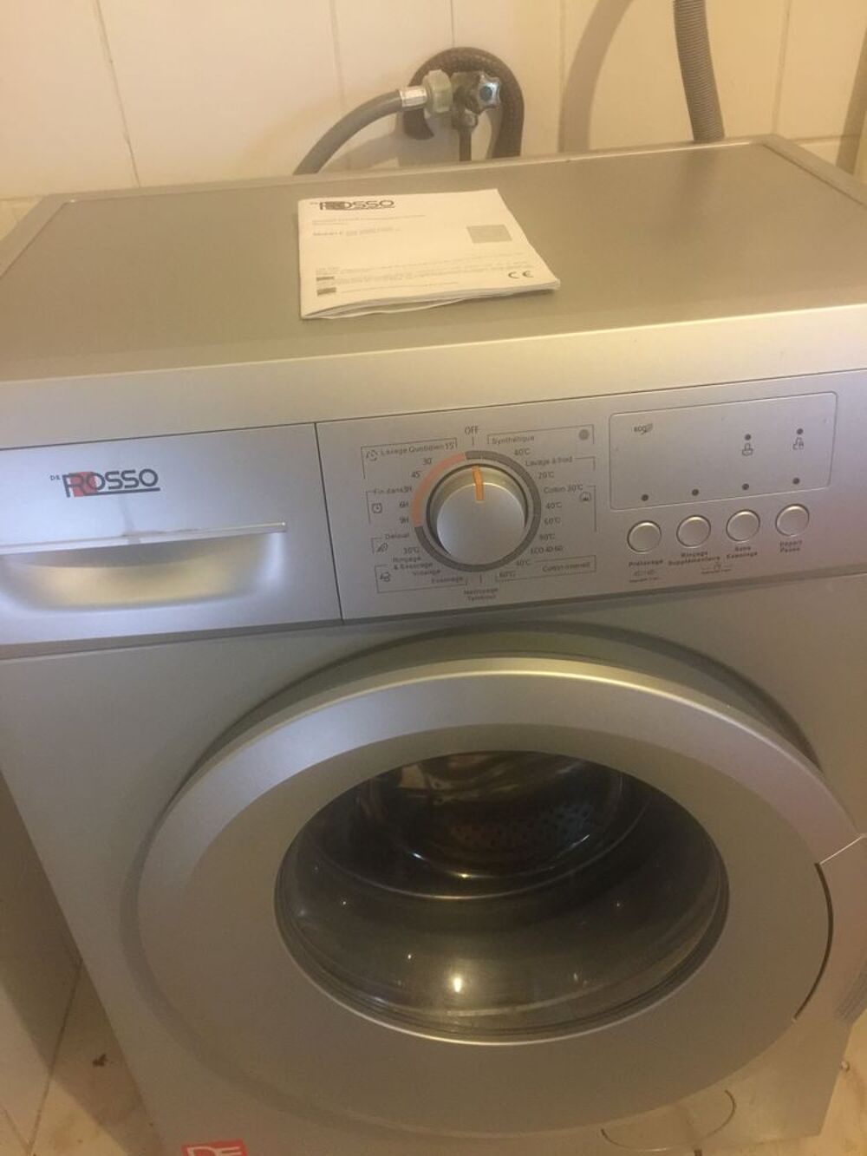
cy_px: 578
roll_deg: +5.4
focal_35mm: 29
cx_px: 434
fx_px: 968
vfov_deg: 61.7
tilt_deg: -33.5
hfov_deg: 48.2
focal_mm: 4.15
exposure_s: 1/8
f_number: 2.2
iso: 125
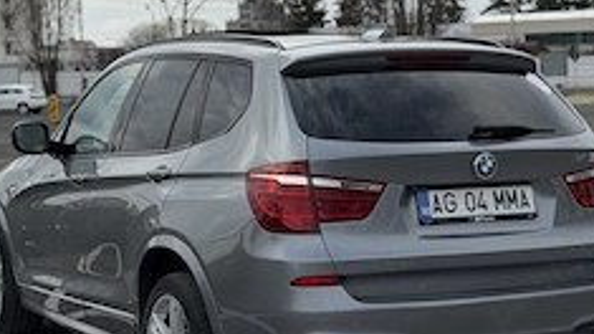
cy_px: 111
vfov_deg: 13.6
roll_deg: +0.6
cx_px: 303
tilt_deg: -1.1
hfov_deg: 23.9
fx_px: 1401
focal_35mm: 89
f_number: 1.78
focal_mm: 6.76
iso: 64
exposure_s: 1/6536
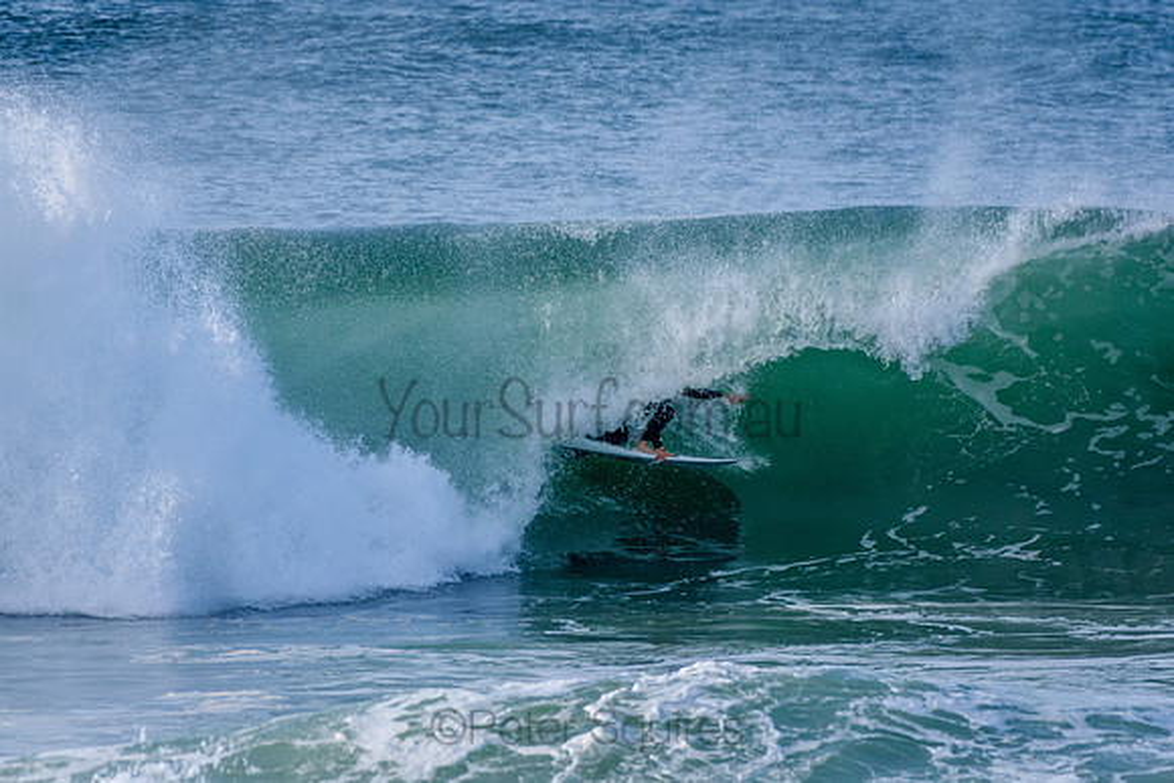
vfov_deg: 1.8
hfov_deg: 2.7
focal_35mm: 750
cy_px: 392
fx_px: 24463
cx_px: 587
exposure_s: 1/2000
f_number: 5.6
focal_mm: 500
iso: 450
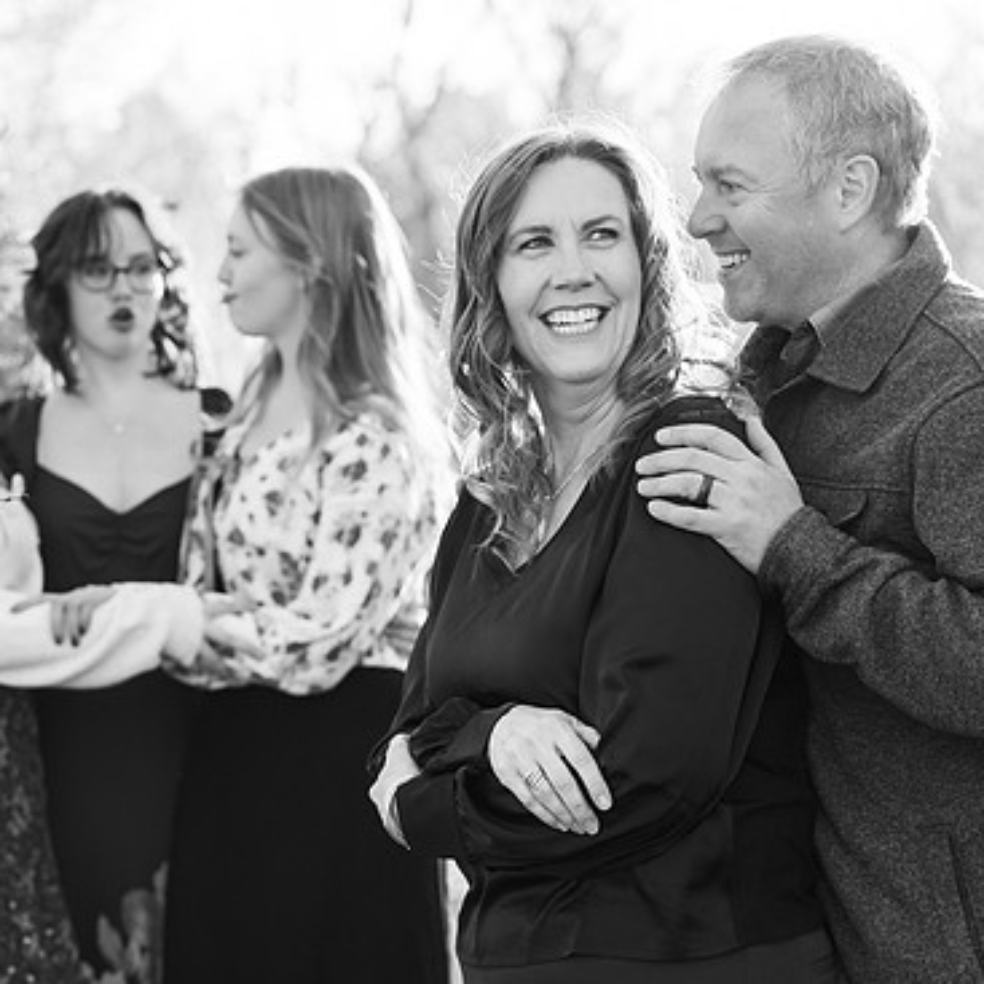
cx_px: 389
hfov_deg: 14.9
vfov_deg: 14.9
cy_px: 476
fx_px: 3763
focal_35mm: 117
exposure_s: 1/800
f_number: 4.5
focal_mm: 87
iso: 1000
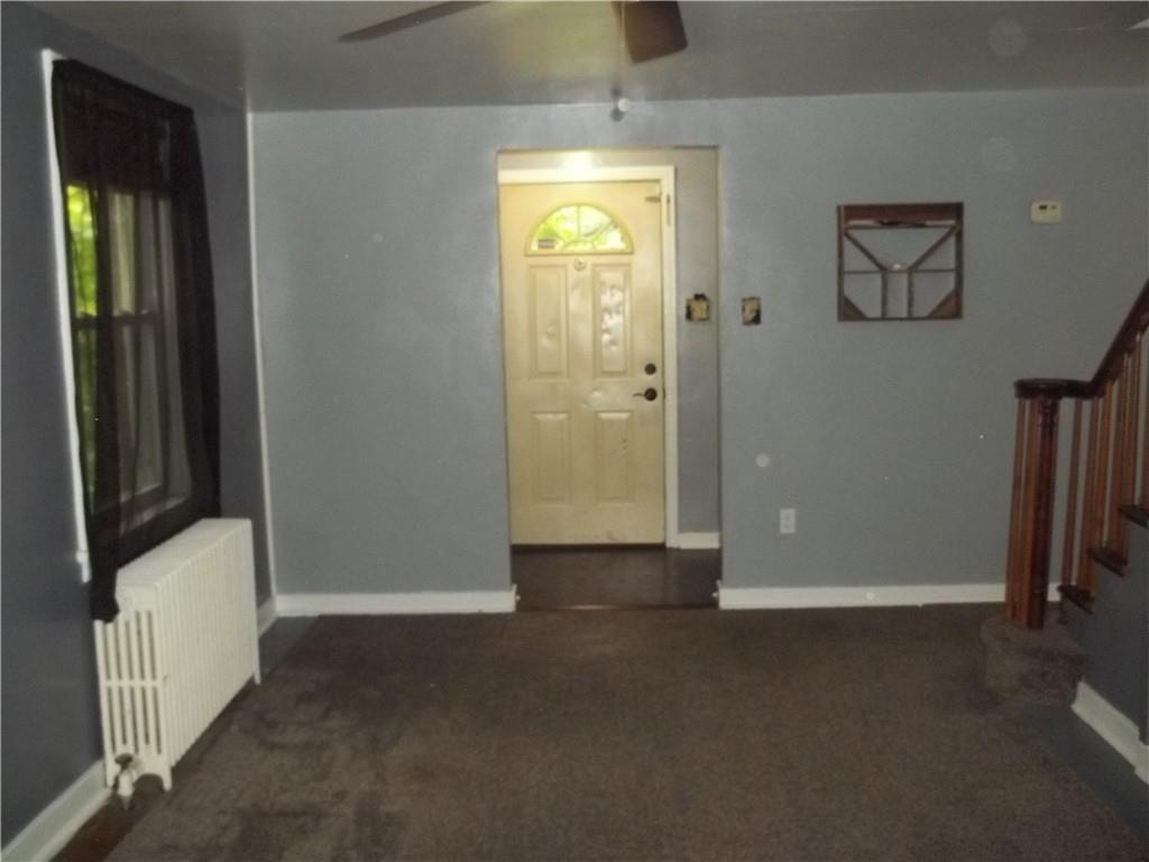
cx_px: 574
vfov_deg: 42.9
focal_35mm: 33
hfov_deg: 55.4
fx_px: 1095
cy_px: 431
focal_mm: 5.9
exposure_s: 1/30
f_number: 3.3
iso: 320
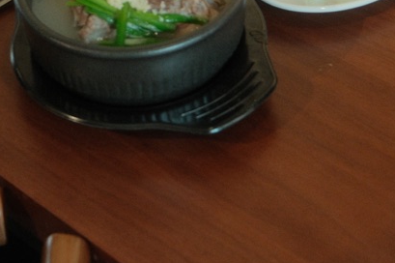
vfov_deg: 13.8
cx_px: 146
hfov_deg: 21.6
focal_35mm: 94
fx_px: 1031
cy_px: -104
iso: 1250
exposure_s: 1/60
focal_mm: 21.2
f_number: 2.8
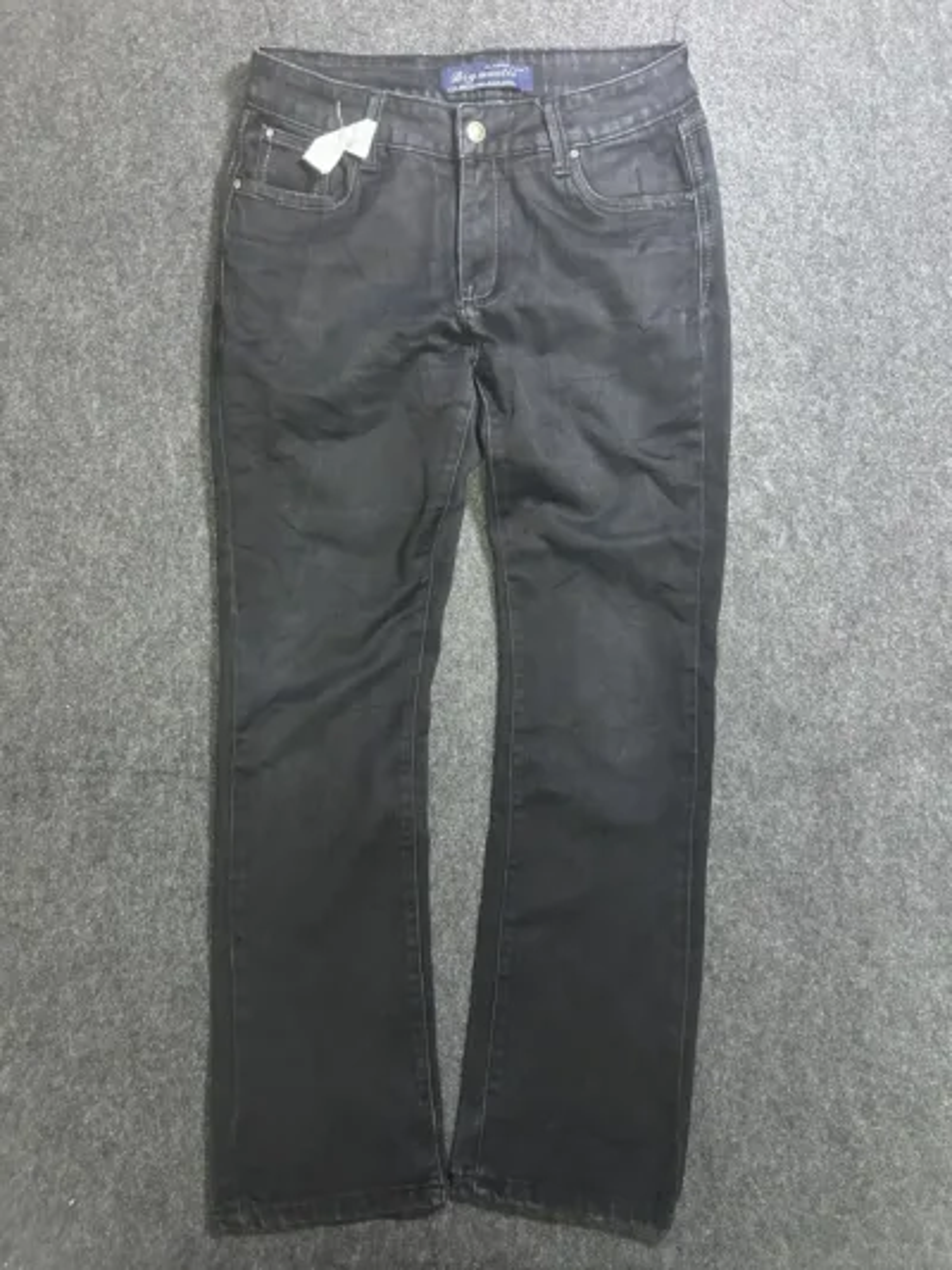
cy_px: 635
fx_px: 953
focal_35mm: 26
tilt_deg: -62.8
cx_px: 476
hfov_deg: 53.1
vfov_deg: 67.3
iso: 500
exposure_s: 1/33
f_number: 1.5
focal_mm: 5.7
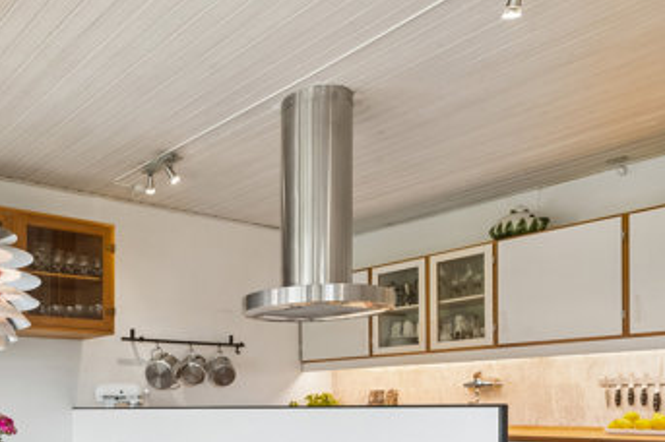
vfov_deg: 35.3
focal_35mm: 35
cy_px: 408
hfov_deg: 49.7
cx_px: 93
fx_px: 646
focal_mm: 15
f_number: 10
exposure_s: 1/5
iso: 200
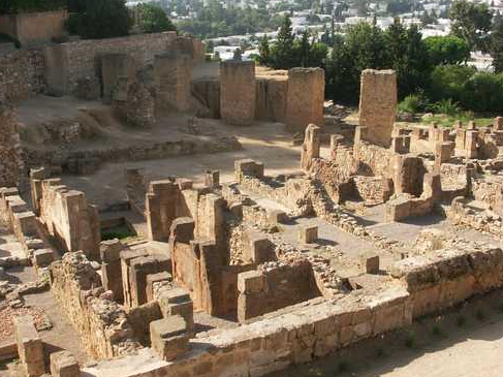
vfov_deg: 31.5
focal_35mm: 46
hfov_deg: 41.2
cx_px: 259
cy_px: 195
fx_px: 668
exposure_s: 1/250
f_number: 5.6
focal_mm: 7.2
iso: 64
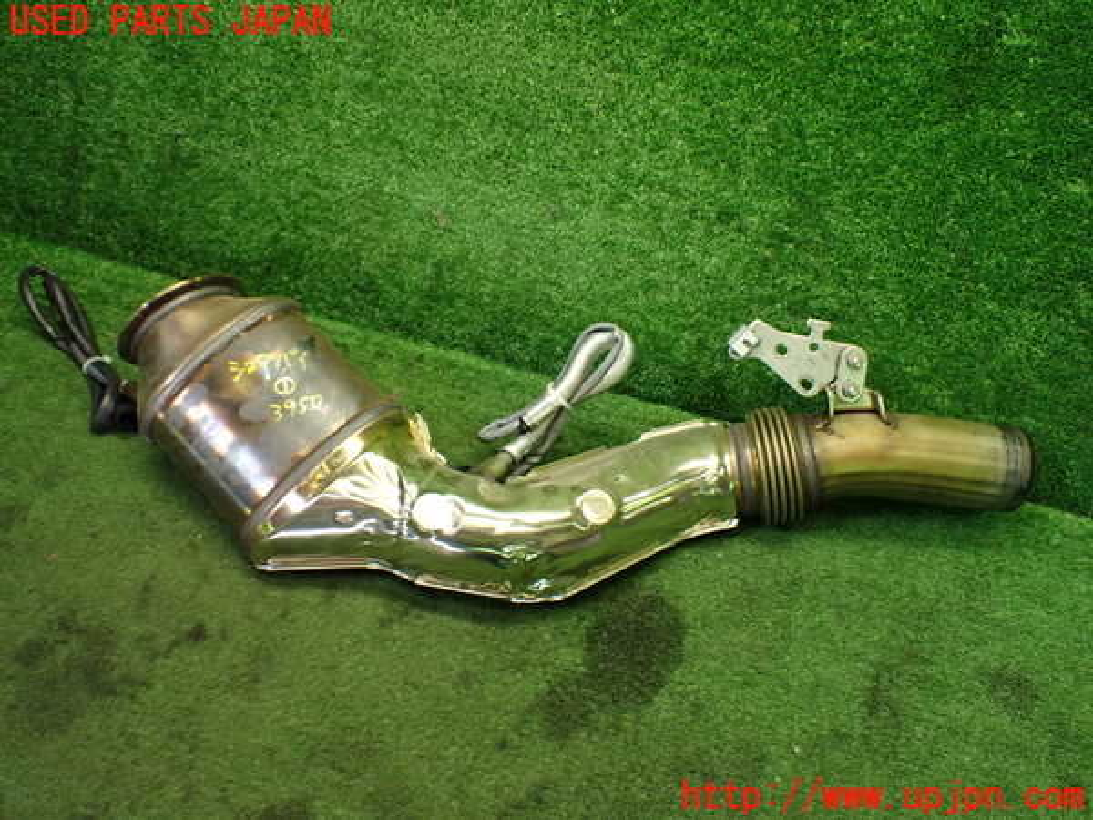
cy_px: 410
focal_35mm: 30
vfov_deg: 46.8
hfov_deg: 60.0
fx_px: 947
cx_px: 546
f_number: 2.3
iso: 500
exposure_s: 1/125
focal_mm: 5.4
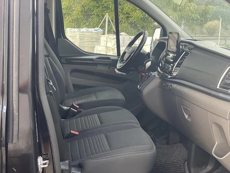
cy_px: 86
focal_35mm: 52
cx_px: 115
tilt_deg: -11.8
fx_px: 346
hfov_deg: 36.8
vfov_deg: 28.0
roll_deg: -1.9
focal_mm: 6
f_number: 2
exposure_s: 1/122
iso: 125
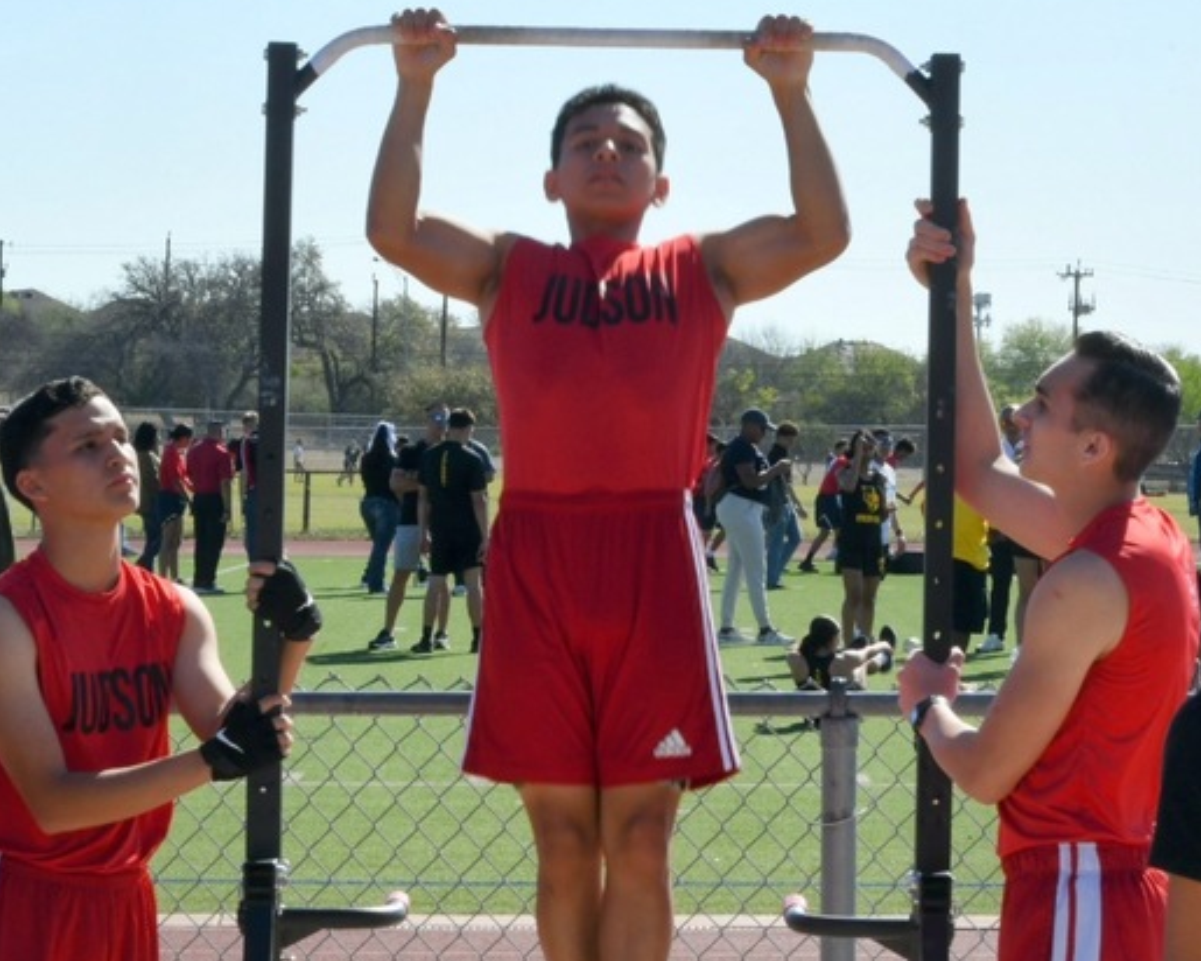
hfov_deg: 12.6
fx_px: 5438
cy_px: 512
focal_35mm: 153
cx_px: 553
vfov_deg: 10.1
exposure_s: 1/160
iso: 400
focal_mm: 70
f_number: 22
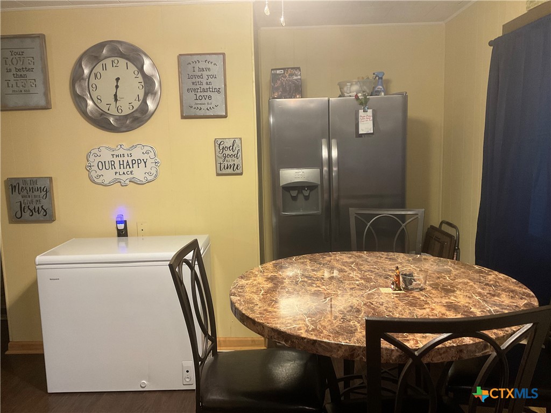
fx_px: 462
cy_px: 206
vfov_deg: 48.2
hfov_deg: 61.7
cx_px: 276
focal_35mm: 29
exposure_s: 1/60
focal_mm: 3
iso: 160
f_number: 1.8
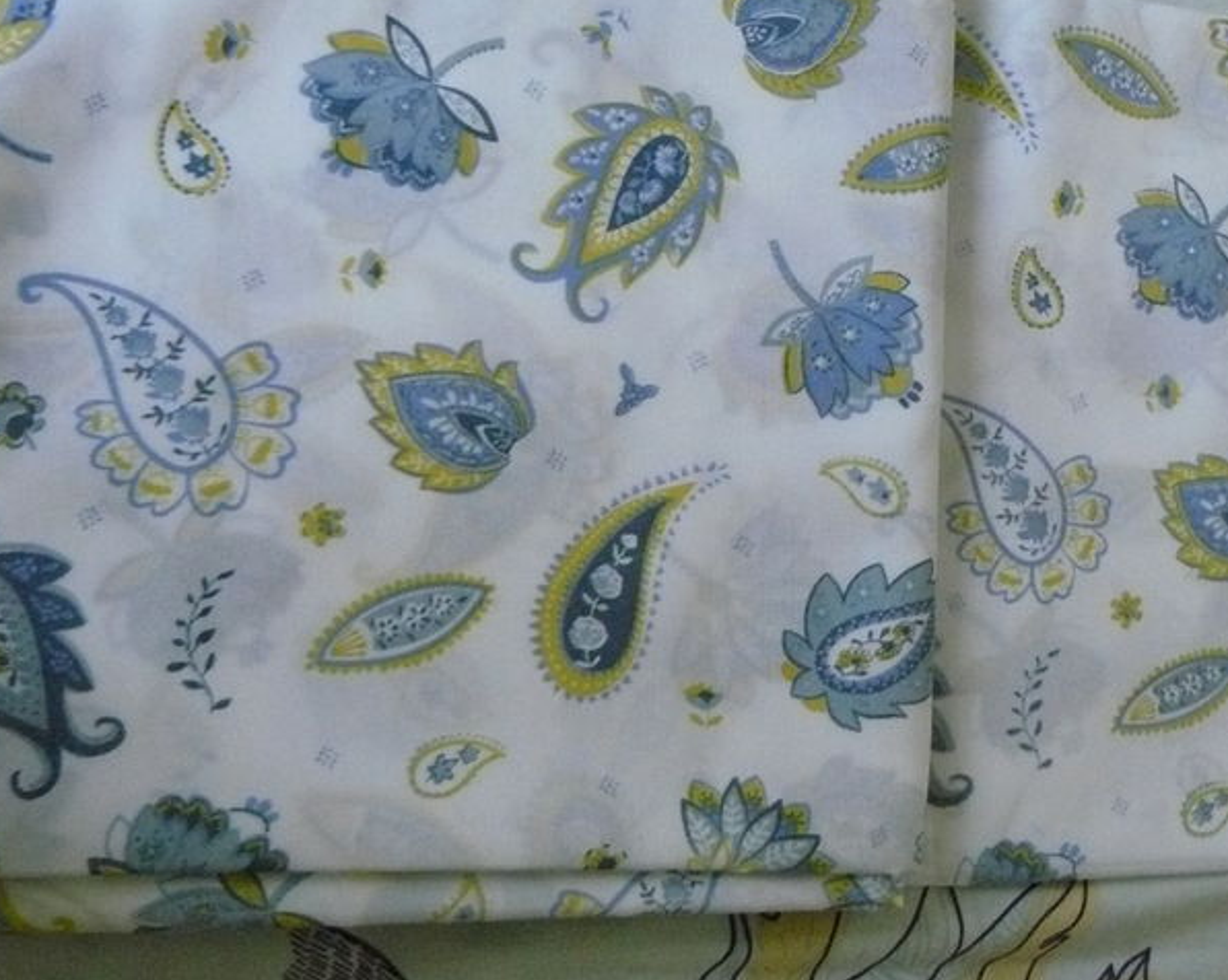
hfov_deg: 31.8
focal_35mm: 59
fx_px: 2143
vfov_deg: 25.8
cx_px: 773
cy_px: 418
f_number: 2.8
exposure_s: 1/60
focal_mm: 6
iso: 400
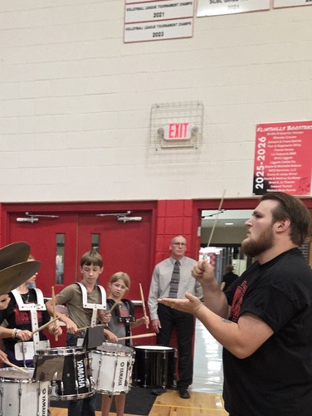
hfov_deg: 29.4
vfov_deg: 39.0
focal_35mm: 47
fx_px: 565
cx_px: 20
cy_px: 327
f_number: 1.8
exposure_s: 1/120
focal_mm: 5.4
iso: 500
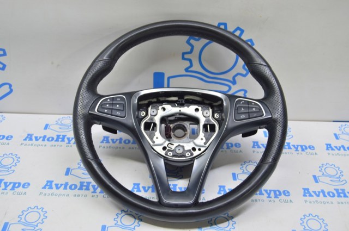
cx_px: 174
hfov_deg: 49.6
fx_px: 378
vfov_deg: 34.1
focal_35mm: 39
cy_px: 116
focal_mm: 26
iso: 400
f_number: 5.6
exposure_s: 1/20
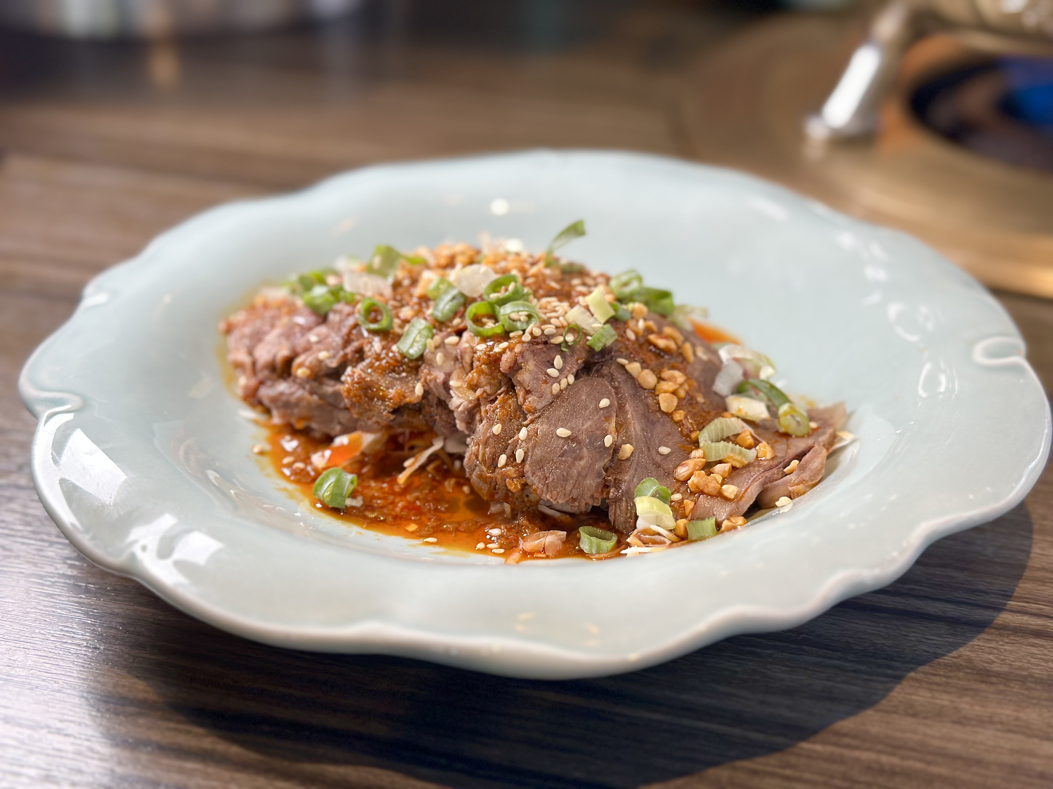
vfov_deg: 30.3
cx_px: 526
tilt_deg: -31.5
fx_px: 1460
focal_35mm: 48
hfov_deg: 39.7
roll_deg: +1.0
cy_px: 394
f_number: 1.78
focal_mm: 6.86
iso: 125
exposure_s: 1/120
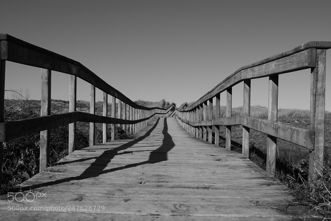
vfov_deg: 27.5
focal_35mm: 49
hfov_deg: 40.3
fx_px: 450
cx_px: 163
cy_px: 112
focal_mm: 32
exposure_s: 1/250
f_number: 10
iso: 100
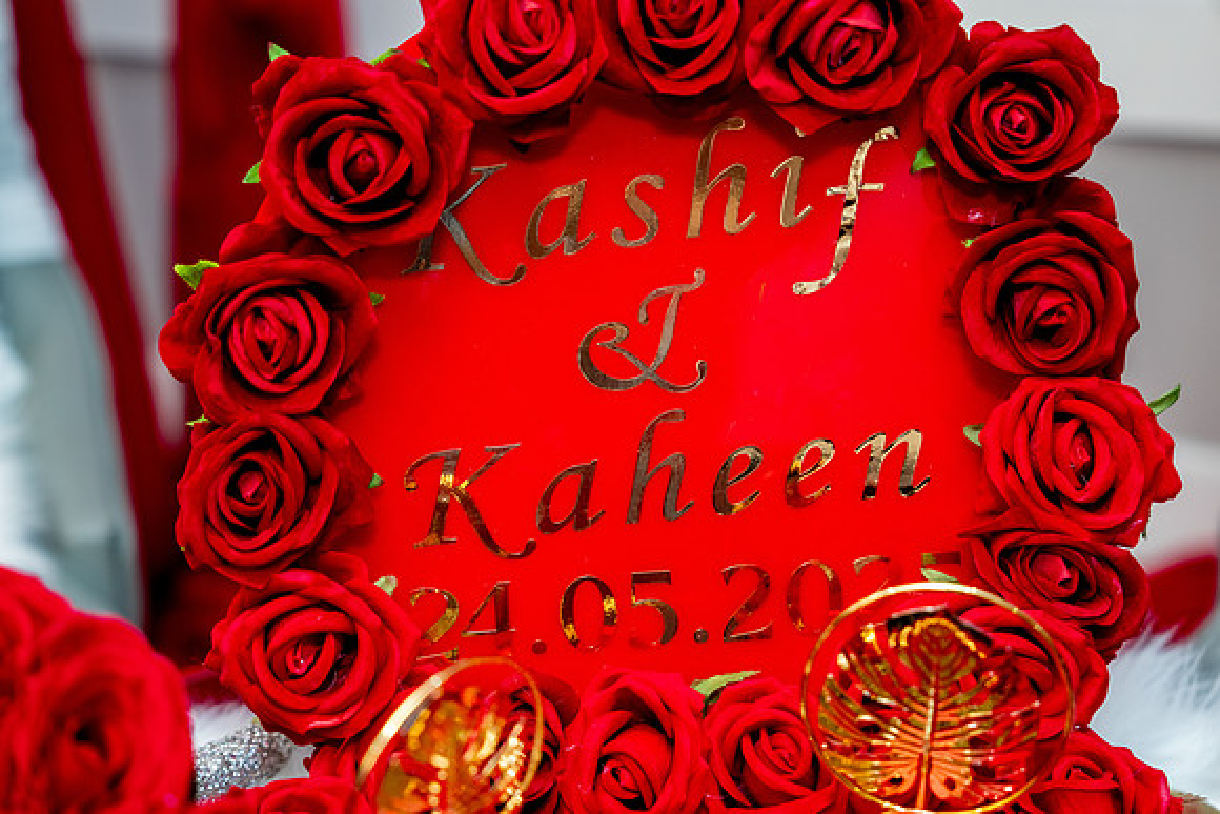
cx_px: 610
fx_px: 2373
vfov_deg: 19.5
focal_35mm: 70
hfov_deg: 28.8
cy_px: 407
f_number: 2.8
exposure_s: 1/200
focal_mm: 70
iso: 1000
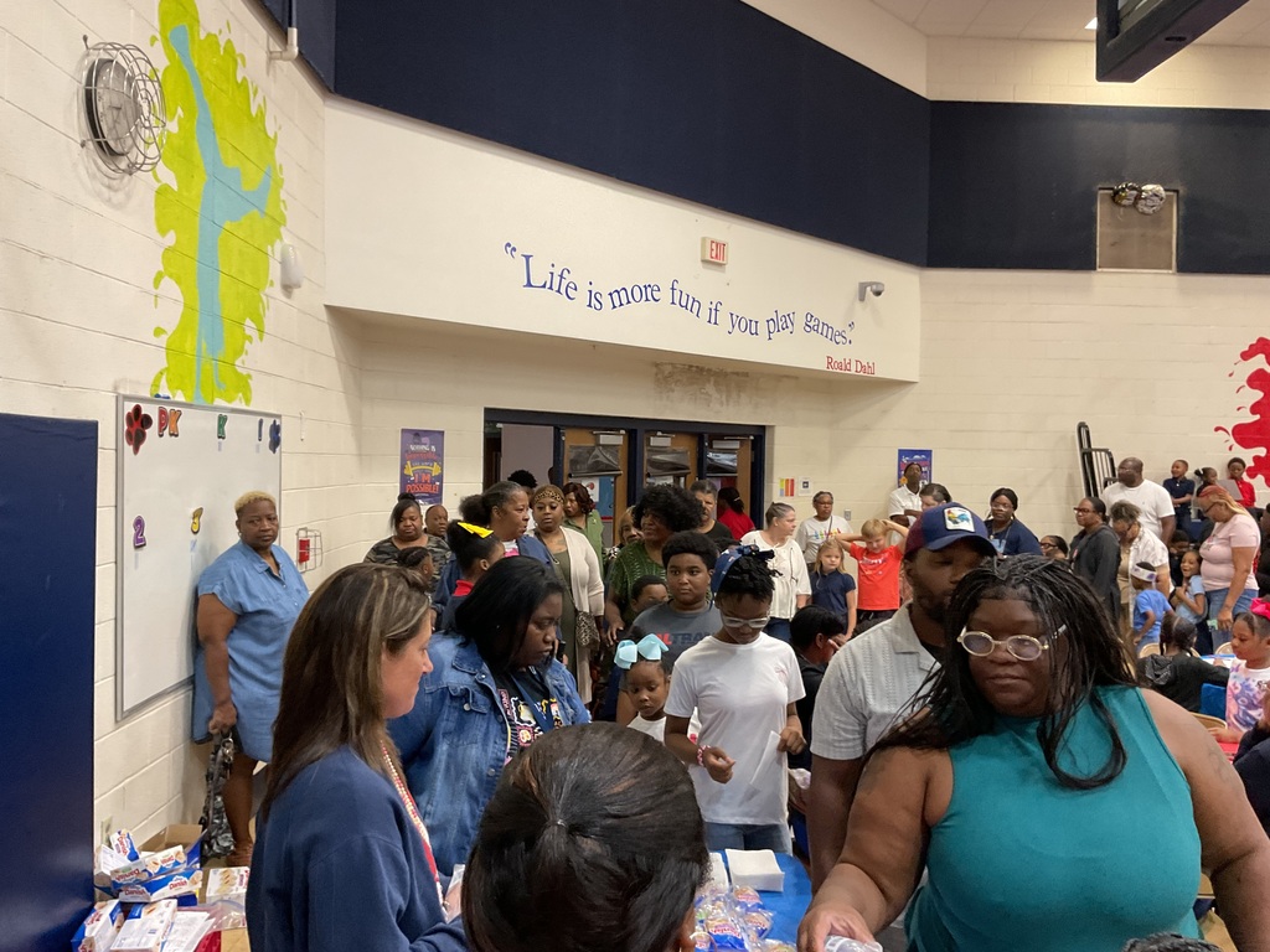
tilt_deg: -1.0
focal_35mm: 29
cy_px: 476
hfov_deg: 61.7
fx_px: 1064
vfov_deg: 48.2
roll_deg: -1.9
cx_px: 635
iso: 160
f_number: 1.8
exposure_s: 1/60
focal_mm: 3
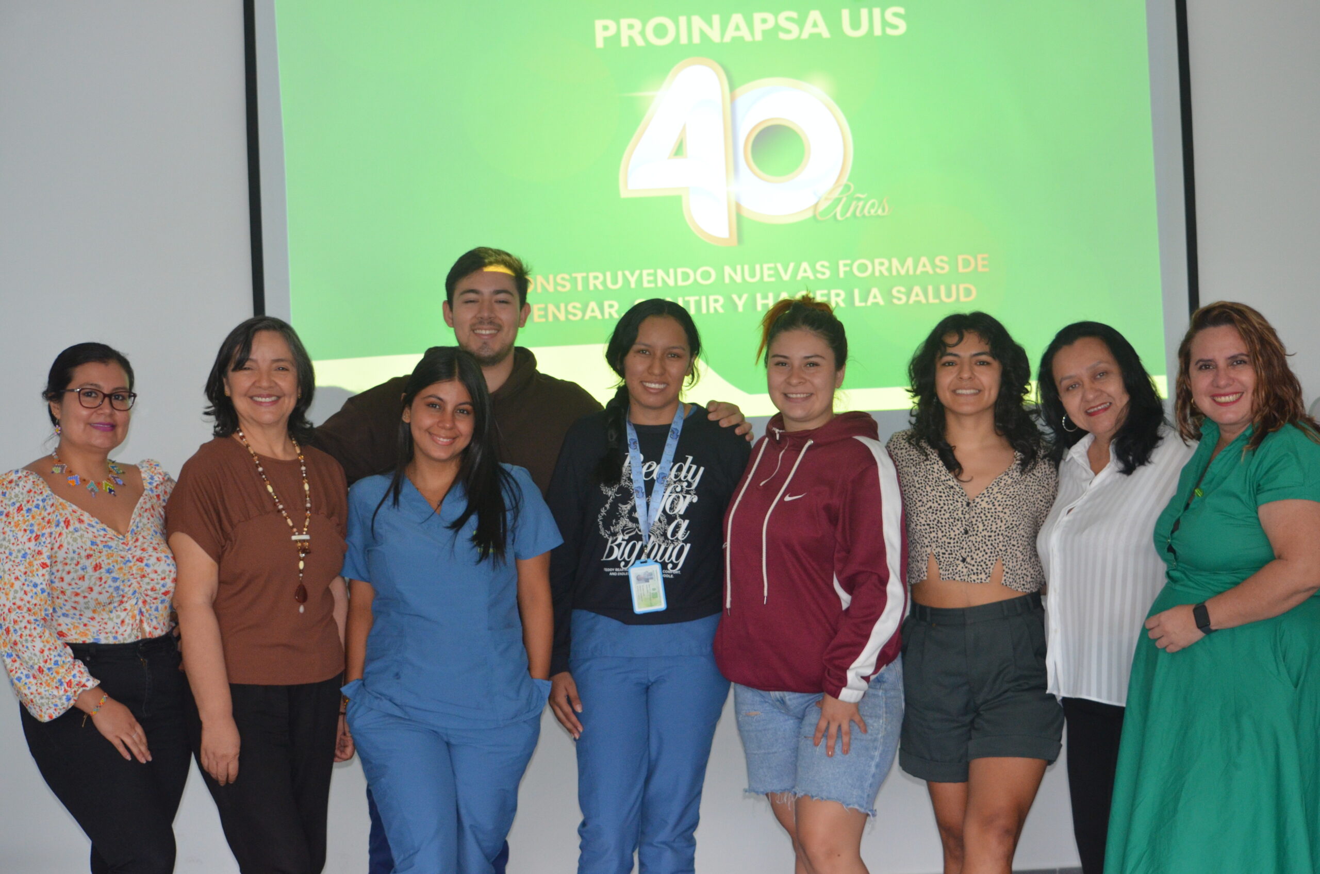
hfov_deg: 24.7
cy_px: 437
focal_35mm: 82
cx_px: 660
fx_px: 3019
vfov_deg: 16.5
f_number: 4.5
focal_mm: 55
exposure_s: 1/60
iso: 1000
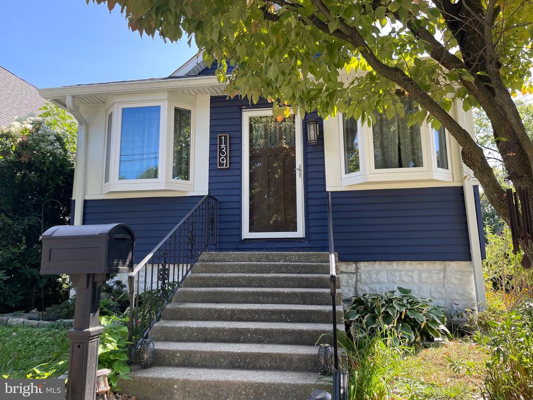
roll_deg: -0.6
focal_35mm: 26
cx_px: 266
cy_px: 200
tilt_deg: +11.1
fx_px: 400
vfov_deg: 53.1
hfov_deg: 67.3
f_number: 1.6
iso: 32
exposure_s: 1/394
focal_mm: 4.2
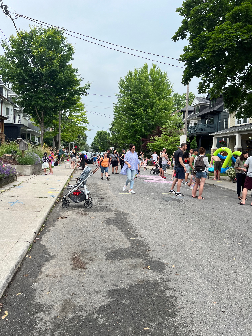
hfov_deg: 53.1
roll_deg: -1.9
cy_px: 168
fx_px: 252
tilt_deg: -0.1
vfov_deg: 67.3
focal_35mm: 26
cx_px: 126
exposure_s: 1/748
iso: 50
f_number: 1.5
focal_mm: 5.7
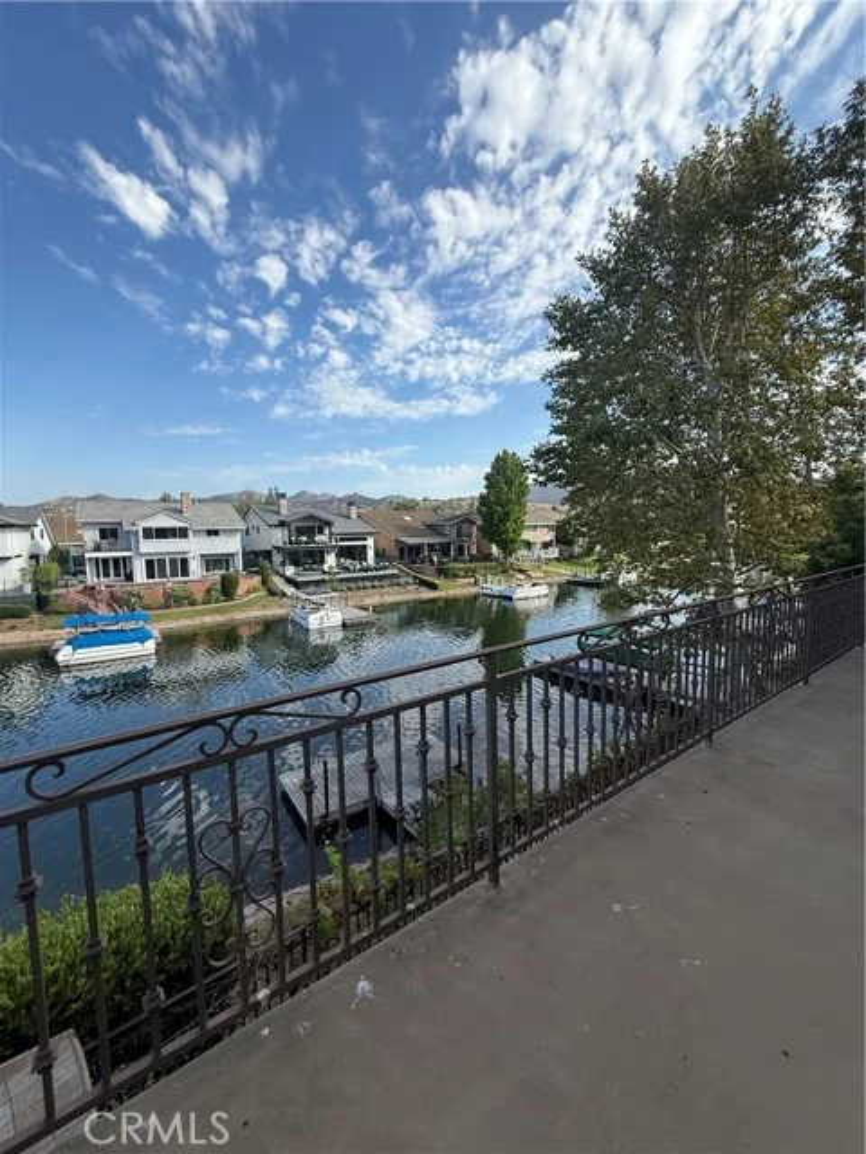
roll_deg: +0.1
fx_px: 467
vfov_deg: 102.1
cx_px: 433
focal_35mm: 14
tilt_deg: -6.1
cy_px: 577
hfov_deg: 85.7
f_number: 2.2
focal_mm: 2.22
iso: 50
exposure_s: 1/1211
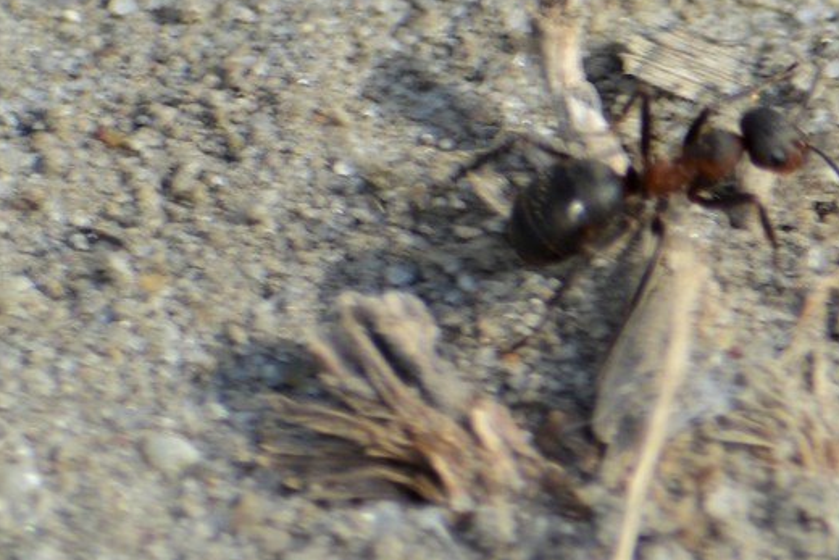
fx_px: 19348
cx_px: 616
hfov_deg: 2.5
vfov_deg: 1.7
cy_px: 224
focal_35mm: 830
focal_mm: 300
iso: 100
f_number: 8
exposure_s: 1/200
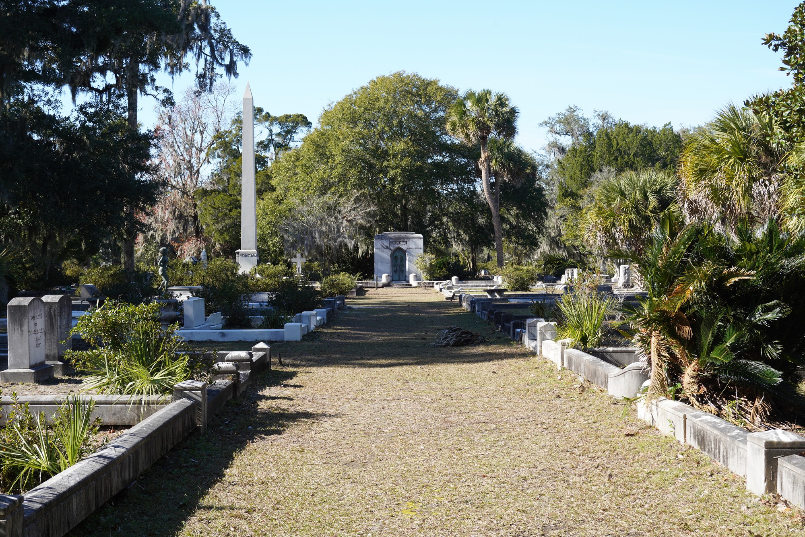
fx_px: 1118
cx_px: 402
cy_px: 268
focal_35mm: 50
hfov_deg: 39.6
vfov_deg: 27.0
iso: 200
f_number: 11
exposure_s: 1/100
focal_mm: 50
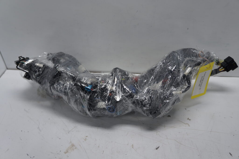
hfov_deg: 61.9
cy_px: 80
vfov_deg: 43.6
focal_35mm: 30
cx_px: 120
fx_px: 199
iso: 100
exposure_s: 1/80
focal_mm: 20
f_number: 4
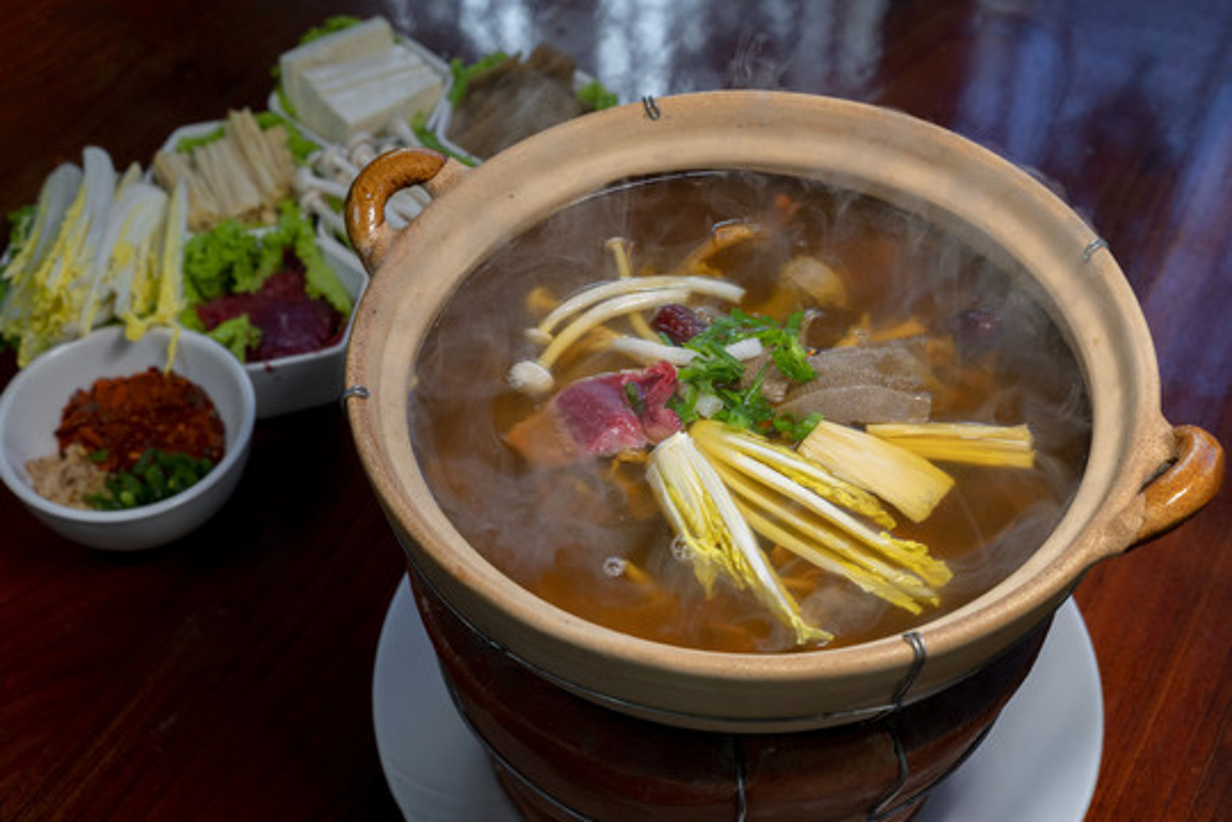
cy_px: 411
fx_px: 1985
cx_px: 616
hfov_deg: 34.5
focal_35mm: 58
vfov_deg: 23.4
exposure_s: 1/250
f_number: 8
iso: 1000
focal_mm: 58
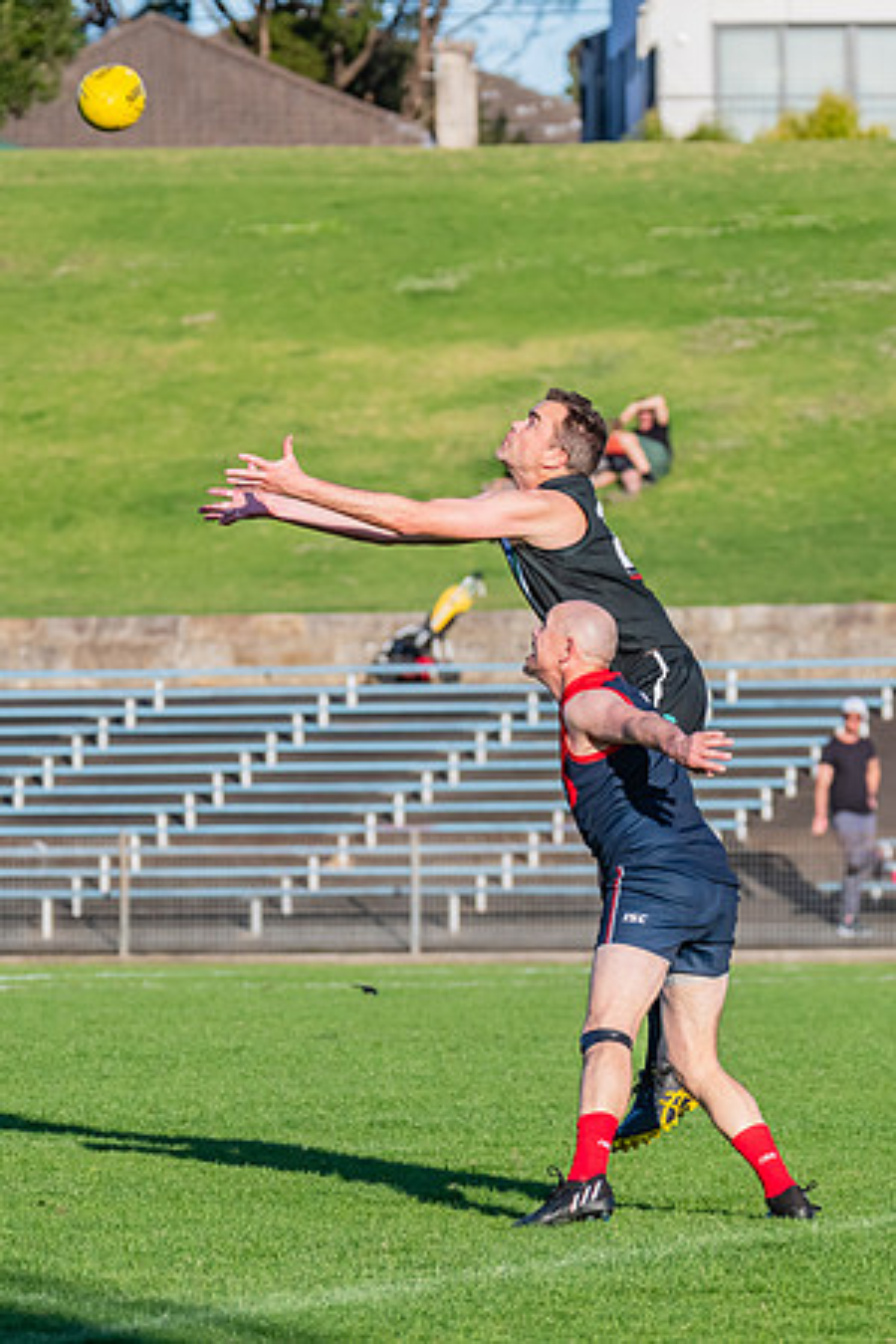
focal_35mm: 414
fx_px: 15439
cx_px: 589
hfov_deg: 3.3
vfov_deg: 5.0
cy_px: 731
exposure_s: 1/1600
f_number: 8
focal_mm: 250
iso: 800
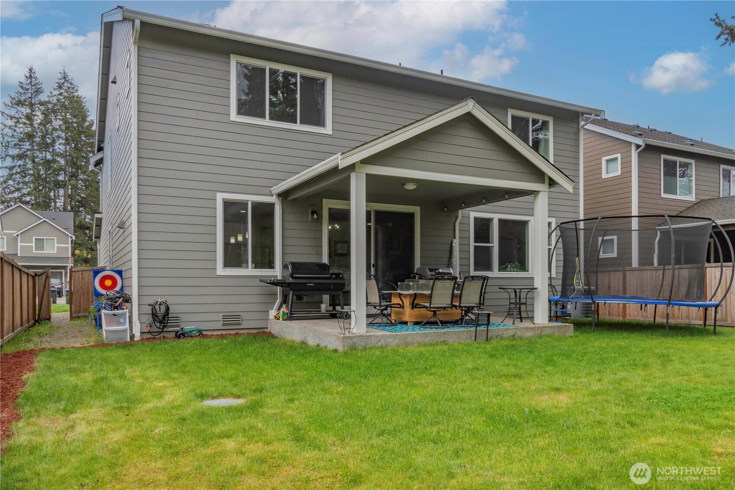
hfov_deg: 71.5
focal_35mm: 25
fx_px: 510
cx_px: 368
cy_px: 245
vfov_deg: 51.3
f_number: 9
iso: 640
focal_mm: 17
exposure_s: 1/320
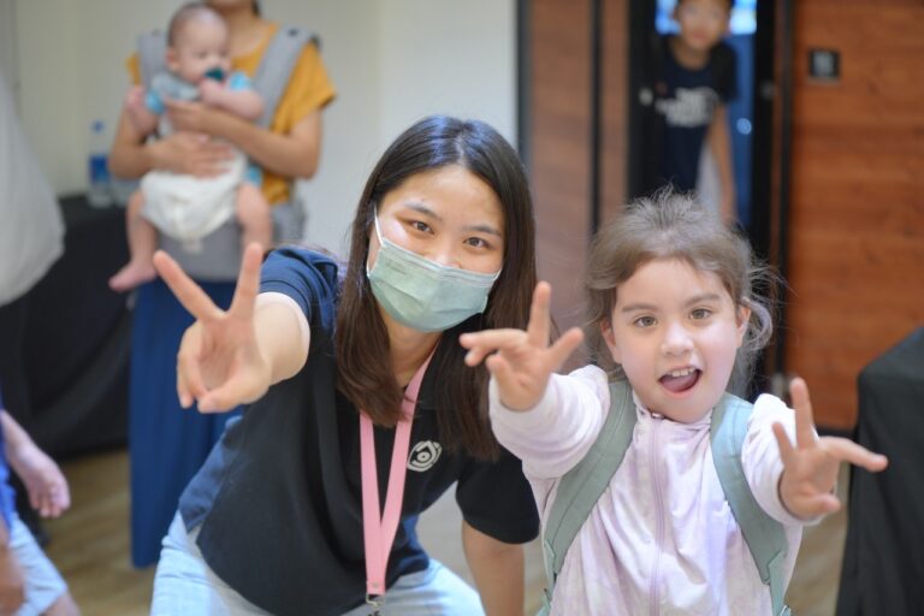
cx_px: 462
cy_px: 308
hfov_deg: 28.8
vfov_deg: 19.5
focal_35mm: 70
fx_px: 1797
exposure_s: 1/100
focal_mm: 70
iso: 400
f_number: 2.8
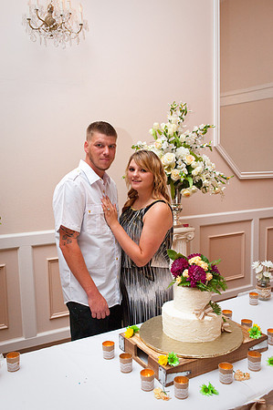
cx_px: 136
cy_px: 205
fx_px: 399
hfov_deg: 37.8
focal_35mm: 35
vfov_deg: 54.5
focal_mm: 35
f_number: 5.6
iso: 3200
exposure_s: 1/160
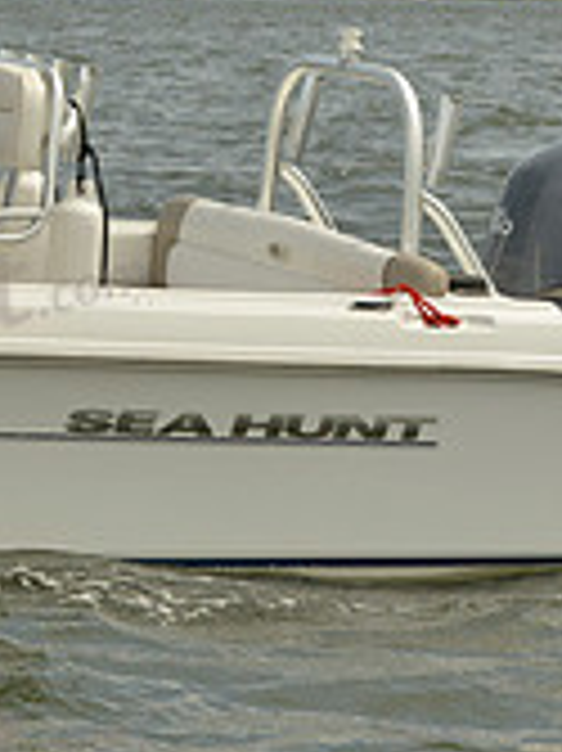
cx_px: -715
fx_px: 5072
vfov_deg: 8.5
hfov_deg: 6.1
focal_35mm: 234
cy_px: 169
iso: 200
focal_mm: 70
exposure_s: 1/1000
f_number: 8
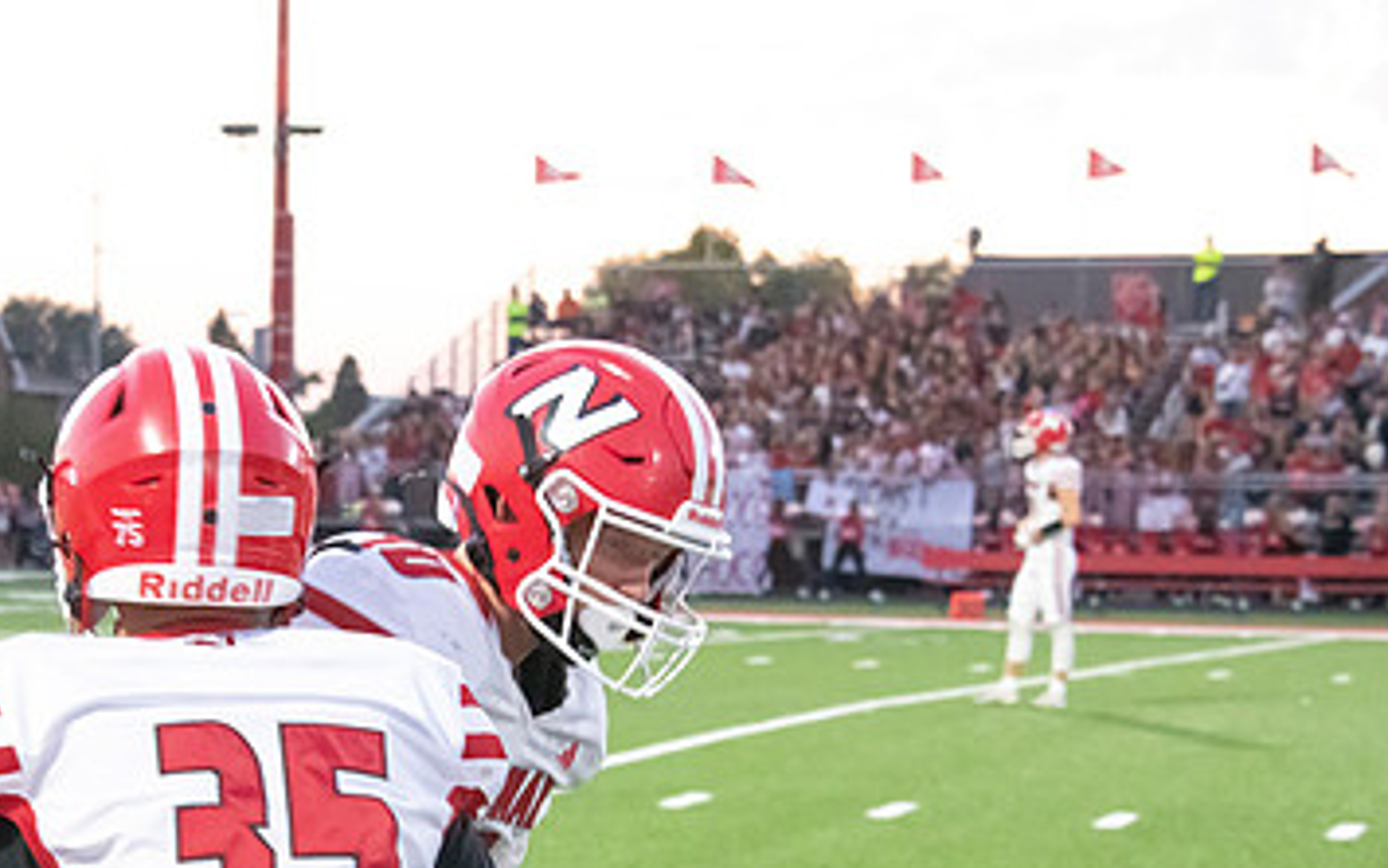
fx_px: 4540
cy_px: 745
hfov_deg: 17.3
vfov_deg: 10.9
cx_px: 356
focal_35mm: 120
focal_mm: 72
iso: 10000
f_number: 7.1
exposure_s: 1/320
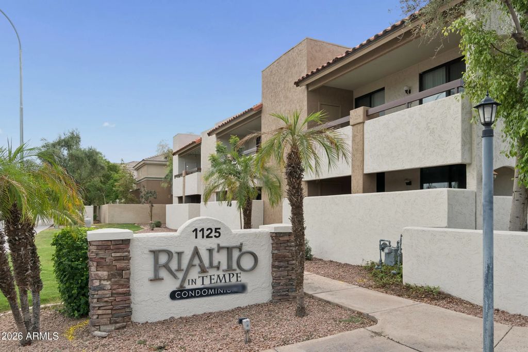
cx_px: 264
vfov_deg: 53.1
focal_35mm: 24
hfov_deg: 73.7
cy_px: 176
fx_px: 352
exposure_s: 1/200
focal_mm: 16
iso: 100
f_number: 8
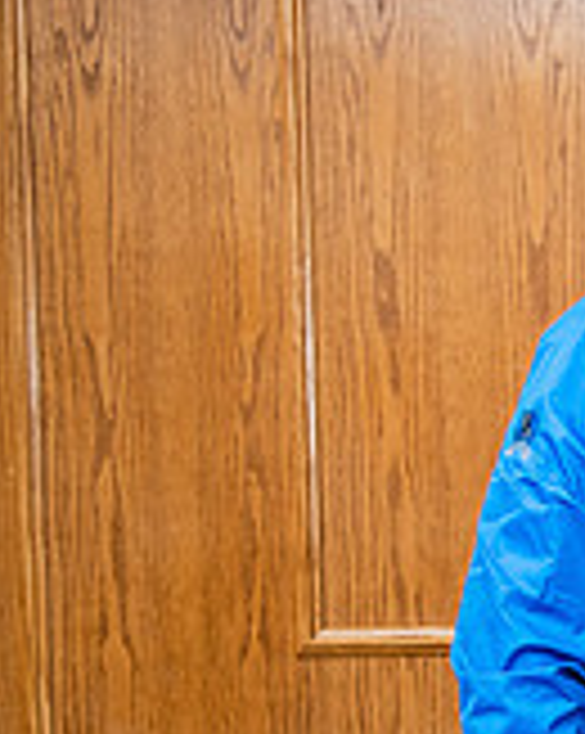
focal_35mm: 117
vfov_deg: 16.4
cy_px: 534
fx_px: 2537
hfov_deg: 11.5
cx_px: 1256
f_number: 2.8
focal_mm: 35
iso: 640
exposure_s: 1/160
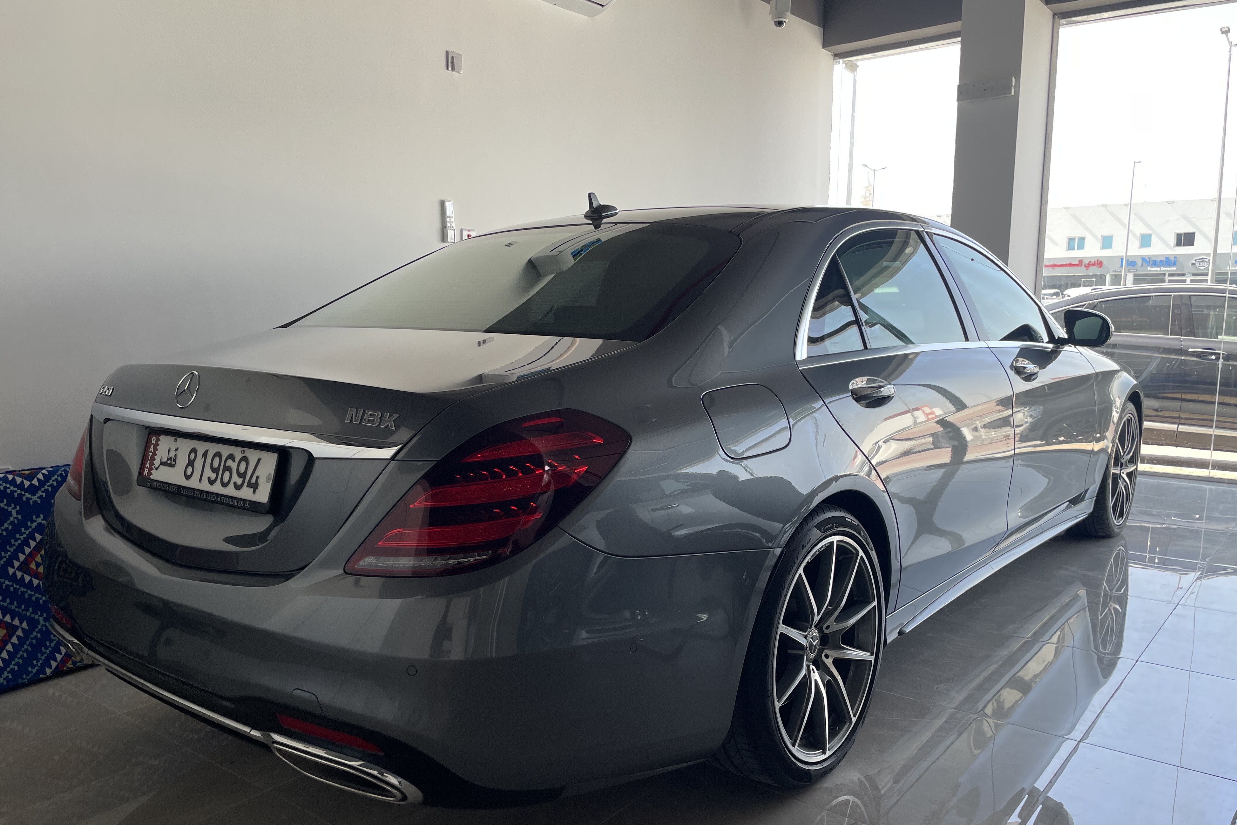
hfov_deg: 65.5
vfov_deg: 46.3
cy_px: 466
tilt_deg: -11.2
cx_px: 613
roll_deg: +1.3
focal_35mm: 28
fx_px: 962
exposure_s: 1/279
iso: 32
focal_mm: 4.2
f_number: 1.6
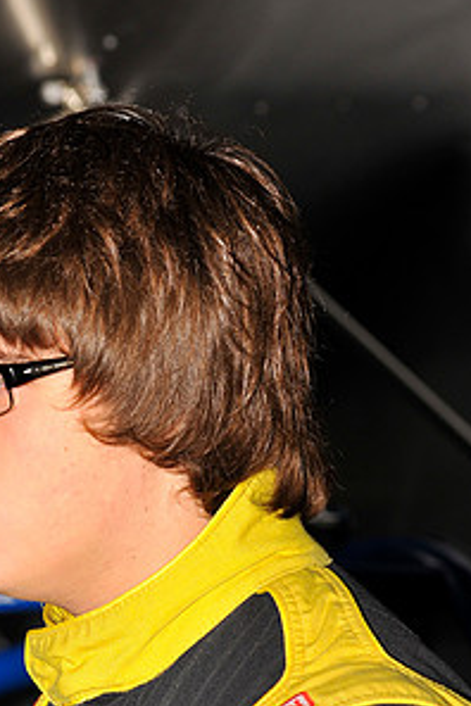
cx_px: 105
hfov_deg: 4.1
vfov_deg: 6.2
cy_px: 604
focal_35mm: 332
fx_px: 6515
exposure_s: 1/250
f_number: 7.1
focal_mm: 170
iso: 500
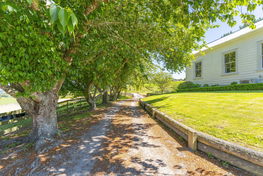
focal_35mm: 16
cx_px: 132
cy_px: 88
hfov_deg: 95.0
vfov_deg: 72.1
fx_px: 121
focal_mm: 16.5
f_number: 8
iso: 640
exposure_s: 1/800
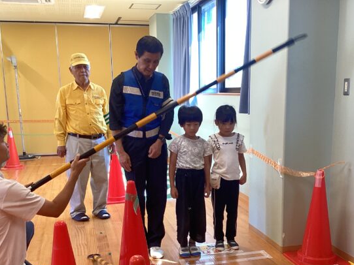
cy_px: 187
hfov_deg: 42.9
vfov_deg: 32.5
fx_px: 450
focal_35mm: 44
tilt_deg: -12.6
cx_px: 198
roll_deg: +0.9
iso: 80
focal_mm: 3.3
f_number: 2.4
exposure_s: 1/60
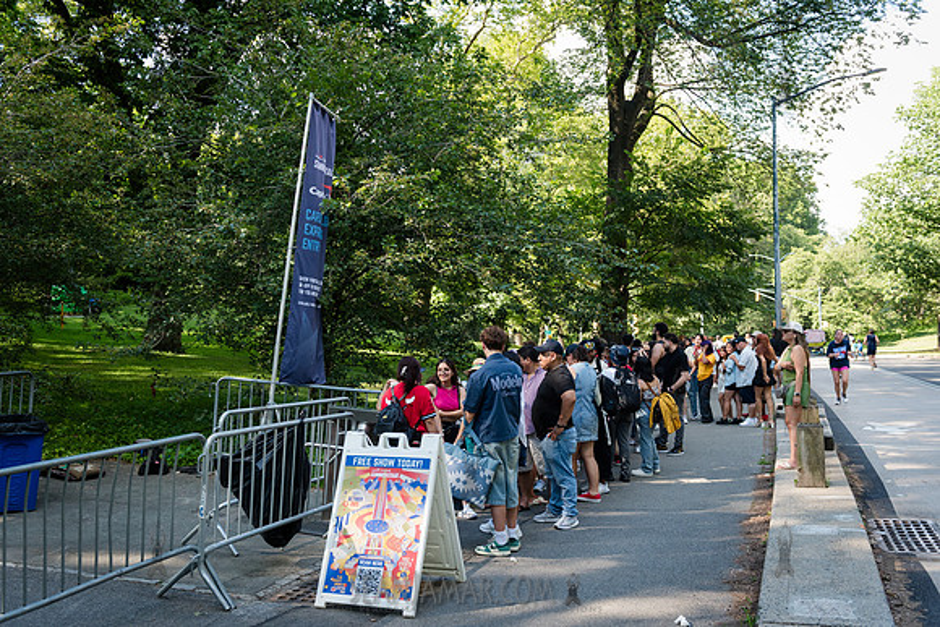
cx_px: 470
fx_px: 932
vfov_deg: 37.2
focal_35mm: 36
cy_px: 314
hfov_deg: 53.5
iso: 500
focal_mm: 34
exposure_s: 1/320
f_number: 4
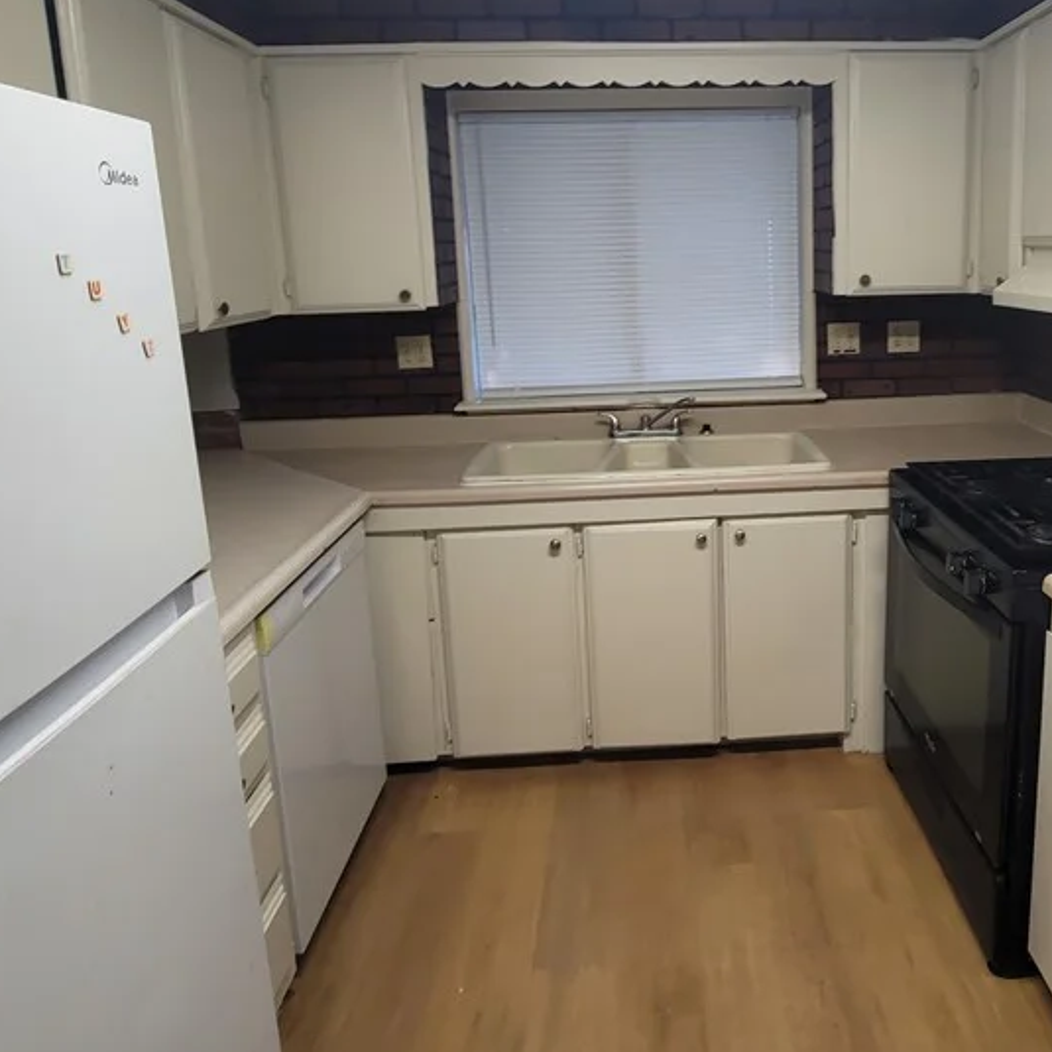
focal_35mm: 22
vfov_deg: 68.5
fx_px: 756
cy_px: 389
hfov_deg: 67.8
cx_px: 696
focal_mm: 2.2
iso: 64
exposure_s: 1/60
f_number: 2.2
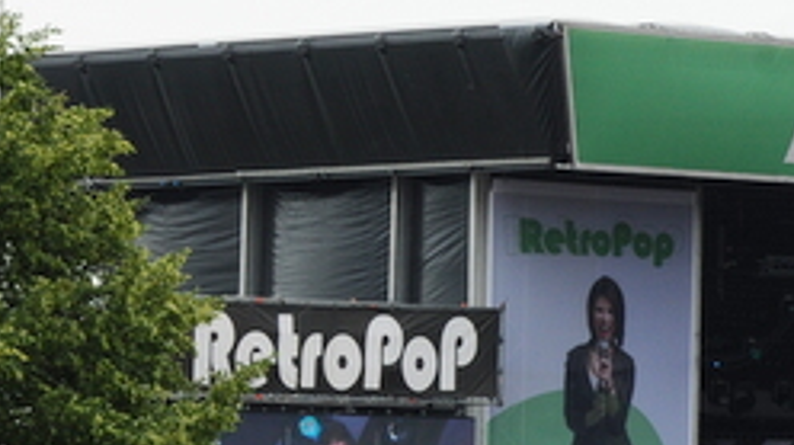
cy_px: 488
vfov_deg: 5.1
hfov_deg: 8.9
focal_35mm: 238
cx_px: 1037
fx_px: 5006
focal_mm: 78
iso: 320
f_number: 10
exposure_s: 1/400
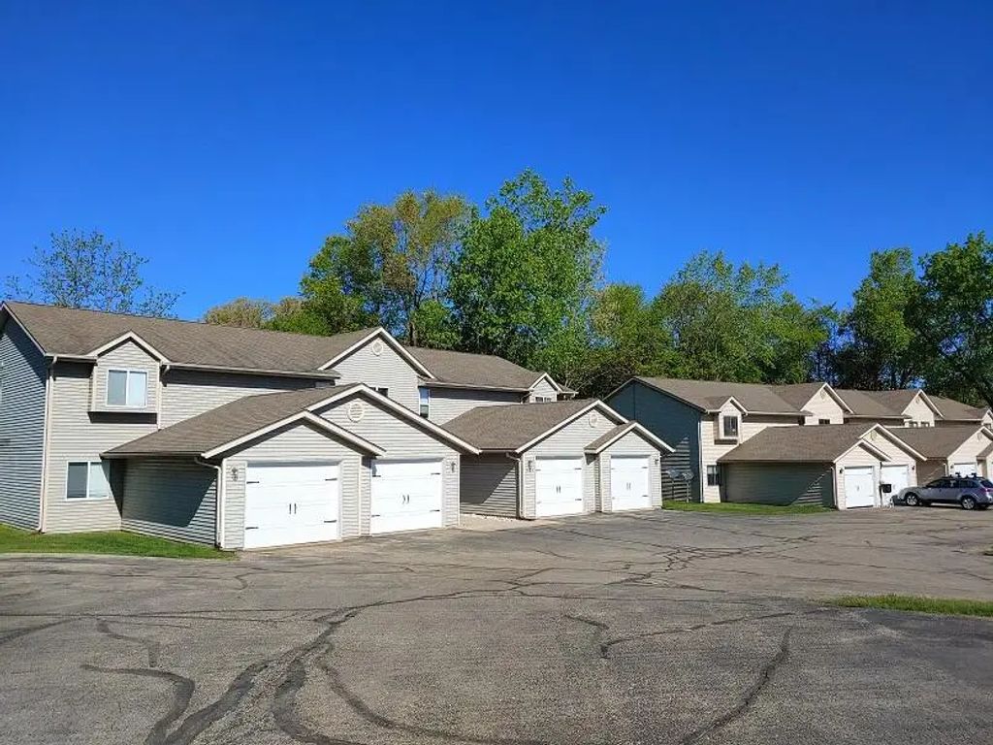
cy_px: 372
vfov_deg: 54.9
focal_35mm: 25
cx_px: 496
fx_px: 717
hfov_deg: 69.4
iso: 50
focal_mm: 4.23
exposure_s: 1/4167
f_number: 1.5
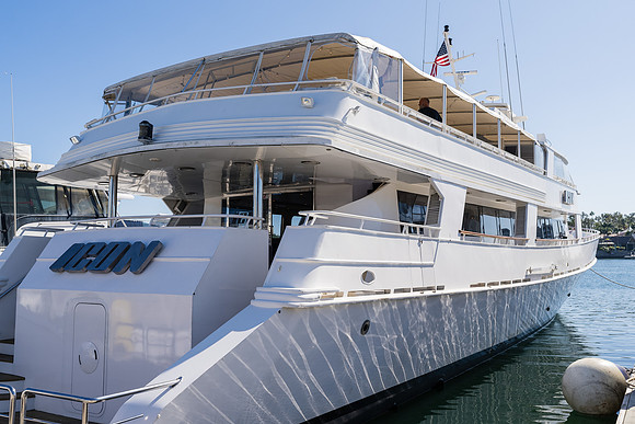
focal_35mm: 35
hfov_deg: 54.4
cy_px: 212
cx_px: 318
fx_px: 617
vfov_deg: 37.9
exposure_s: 1/800
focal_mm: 35
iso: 100
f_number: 5.6
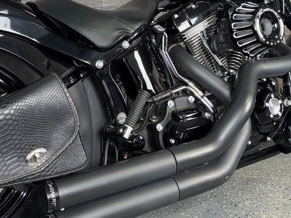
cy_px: 20
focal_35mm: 46
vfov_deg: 30.1
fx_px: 387
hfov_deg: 41.1
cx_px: 119
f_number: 1.78
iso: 50
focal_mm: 6.76
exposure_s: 1/27
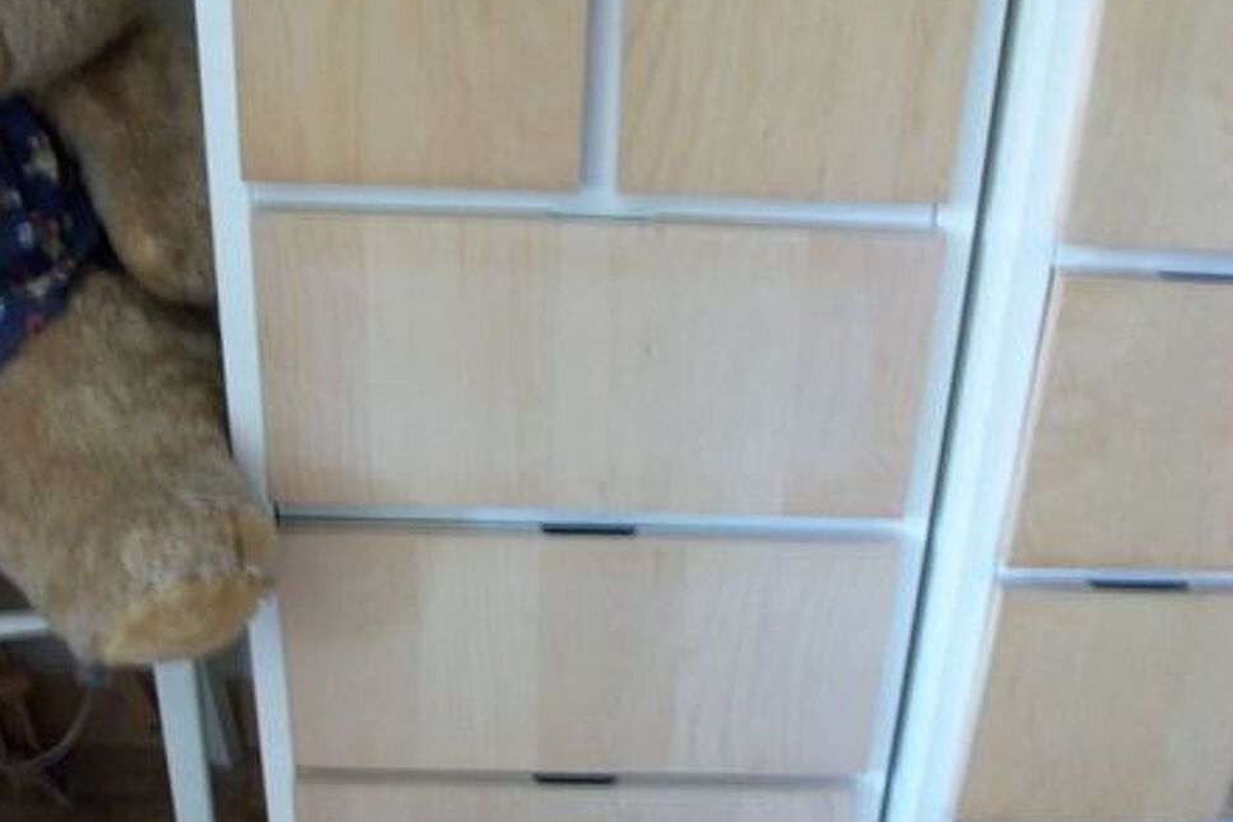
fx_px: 1507
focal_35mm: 44
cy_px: 484
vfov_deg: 30.4
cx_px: 613
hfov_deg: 44.5
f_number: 2.9
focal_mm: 5.7
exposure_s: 1/8.51
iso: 320
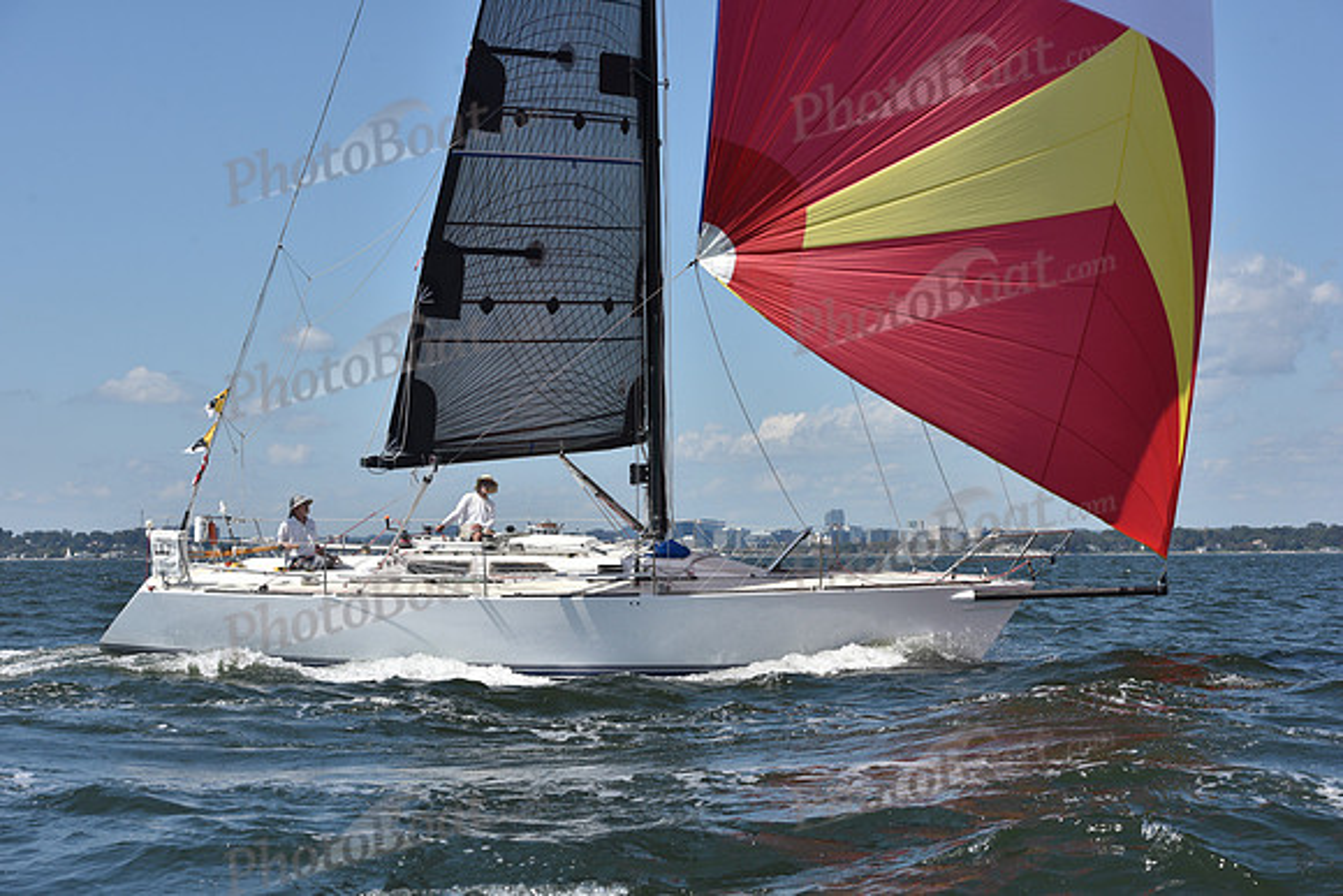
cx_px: 672
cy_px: 448
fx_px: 2612
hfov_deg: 28.8
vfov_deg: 19.5
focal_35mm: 70
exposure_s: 1/1250
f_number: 9
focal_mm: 70
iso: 320
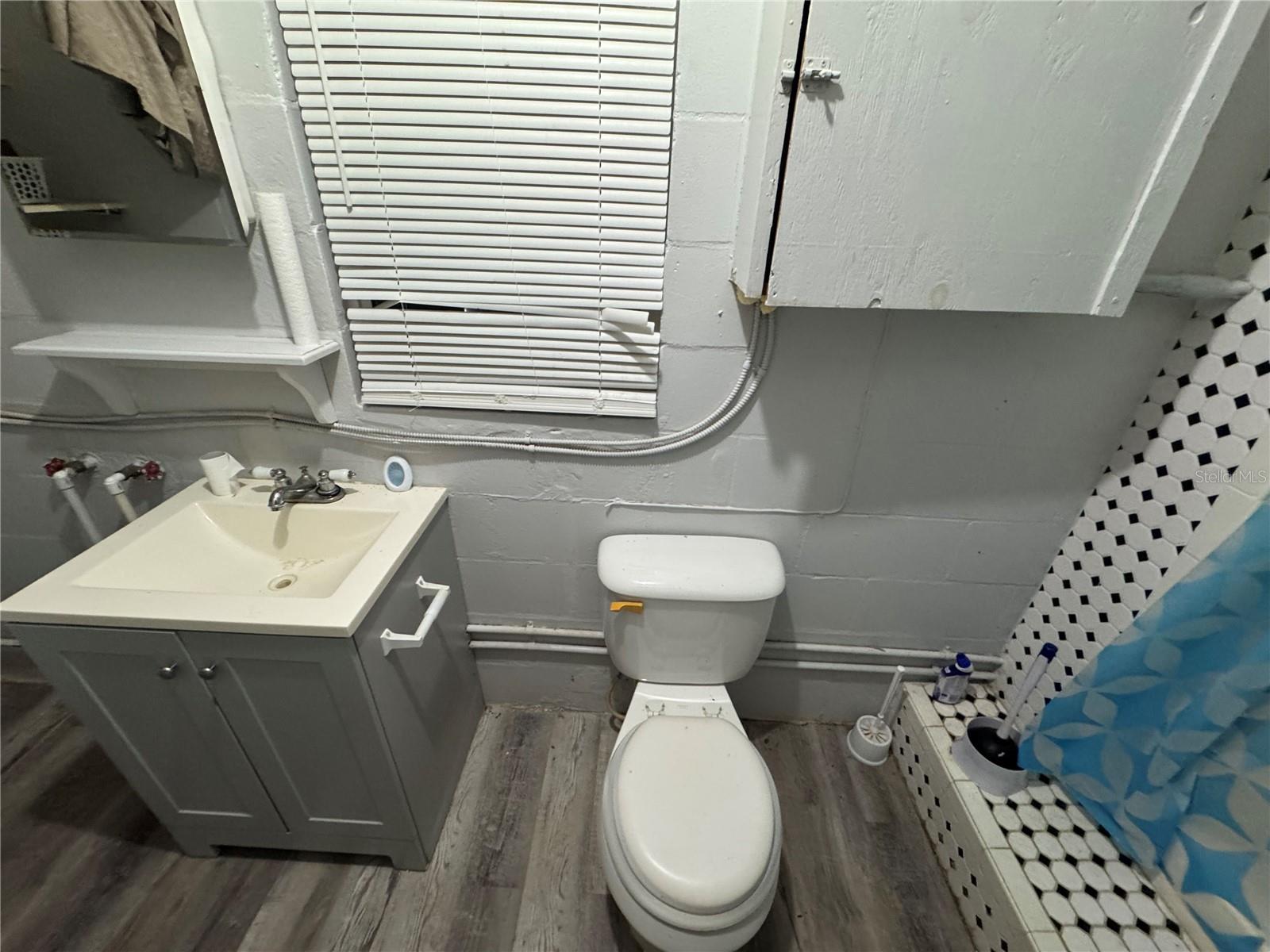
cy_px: 476
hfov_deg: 102.1
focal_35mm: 14
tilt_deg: -28.9
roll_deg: -3.7
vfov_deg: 85.7
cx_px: 635
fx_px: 514
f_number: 2.2
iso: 400
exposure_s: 1/60
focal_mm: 2.22
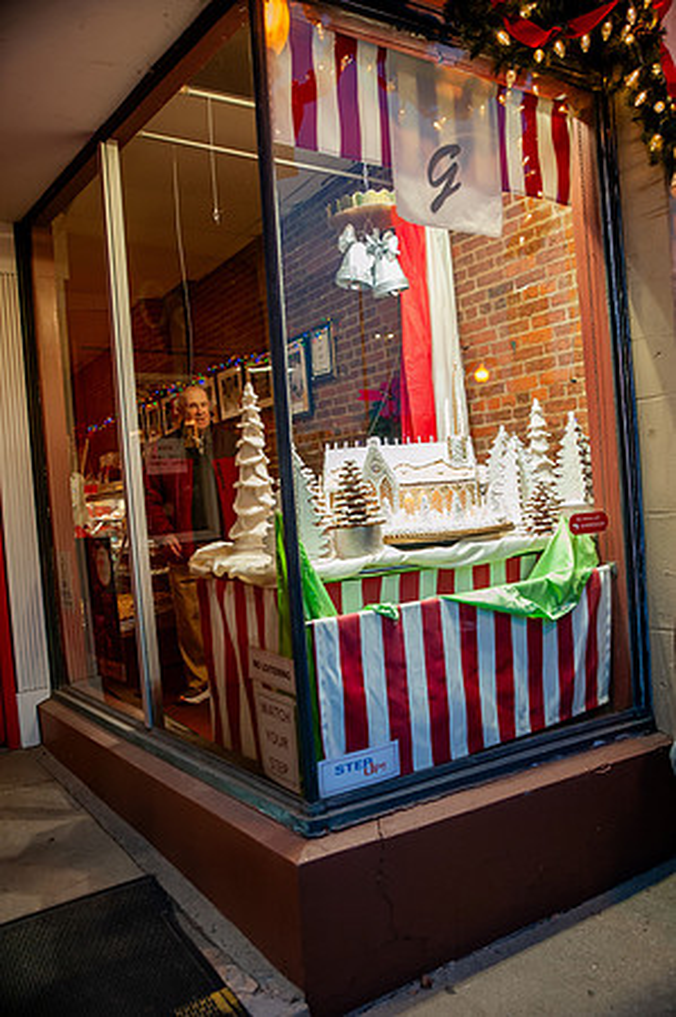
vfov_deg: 69.4
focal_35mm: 26
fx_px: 734
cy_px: 508
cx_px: 338
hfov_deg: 49.5
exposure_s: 1/160
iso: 2000
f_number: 2.8
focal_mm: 26
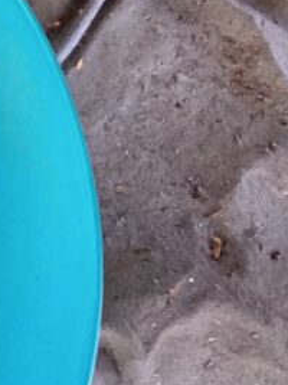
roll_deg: +0.8
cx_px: -419
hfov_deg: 9.9
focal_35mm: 130
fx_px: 1443
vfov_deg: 12.0
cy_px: -554
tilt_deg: -32.3
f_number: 1.8
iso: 100
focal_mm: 4.25
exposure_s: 1/121
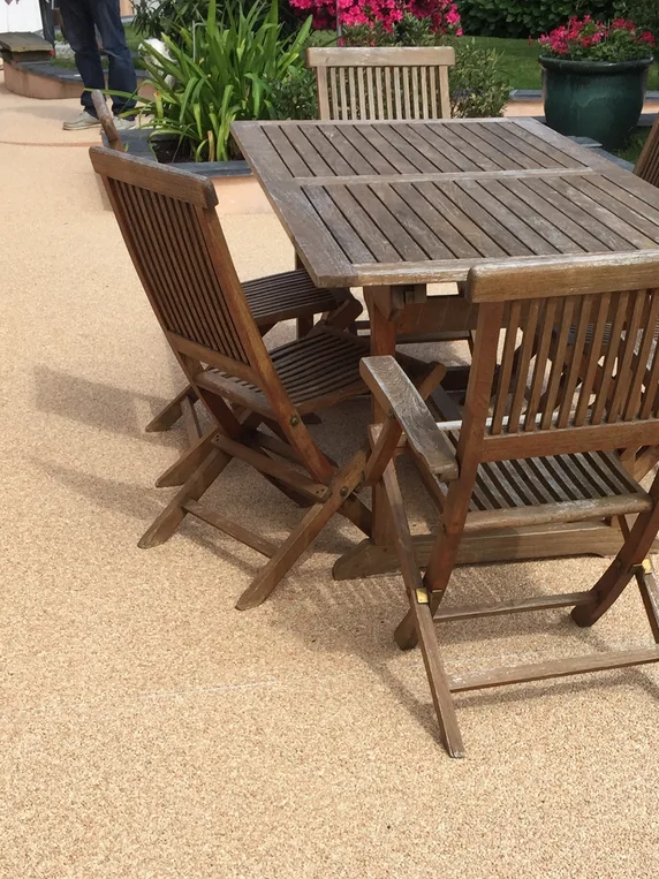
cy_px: 718
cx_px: 418
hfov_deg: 25.6
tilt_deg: -30.2
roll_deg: +0.5
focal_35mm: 57
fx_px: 1447
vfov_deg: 32.7
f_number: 2.2
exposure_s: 1/1522
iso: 32
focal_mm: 4.15
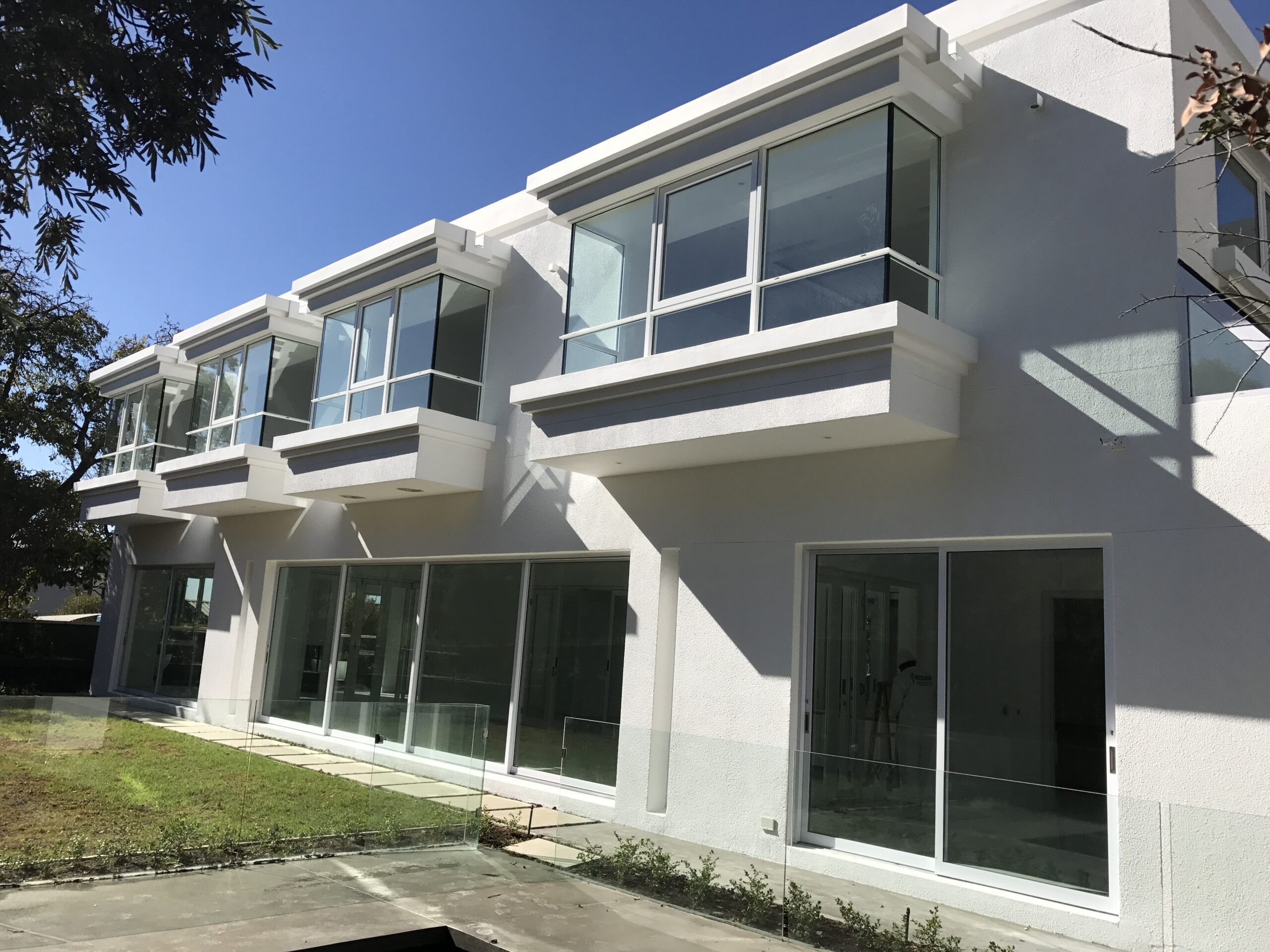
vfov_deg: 49.7
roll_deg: -2.0
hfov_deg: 63.4
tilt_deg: +9.1
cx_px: 635
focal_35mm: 28
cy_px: 476
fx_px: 1027
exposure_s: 1/2994
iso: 20
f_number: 1.8
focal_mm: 3.99
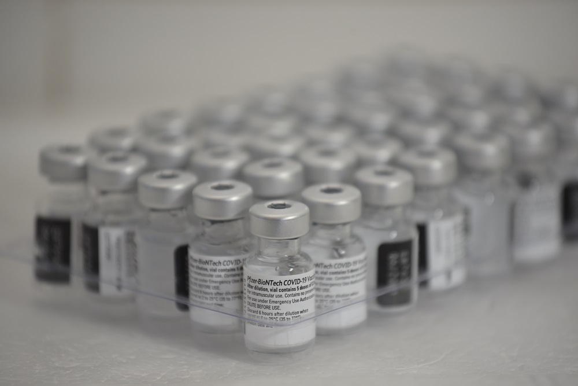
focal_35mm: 200
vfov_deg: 6.9
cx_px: 289
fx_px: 3211
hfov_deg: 10.3
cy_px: 193
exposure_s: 1/160
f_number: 4.5
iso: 400
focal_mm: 200
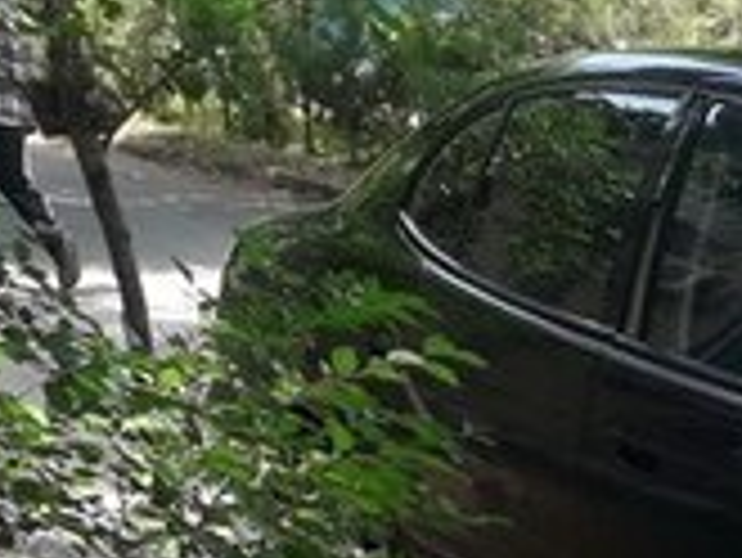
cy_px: 1078
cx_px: 1057
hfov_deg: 16.8
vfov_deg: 12.3
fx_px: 2317
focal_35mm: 108
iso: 40
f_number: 1.9
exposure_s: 1/295
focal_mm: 3.6
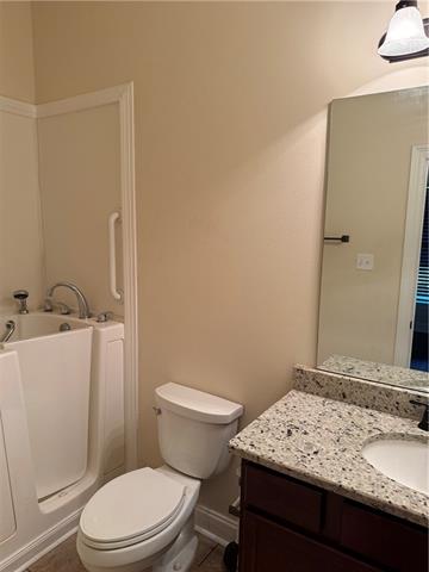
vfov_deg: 71.6
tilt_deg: -8.0
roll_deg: -2.1
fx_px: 397
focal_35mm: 24
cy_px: 286
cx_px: 214
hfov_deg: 56.8
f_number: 1.78
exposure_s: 1/60
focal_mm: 6.76
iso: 200
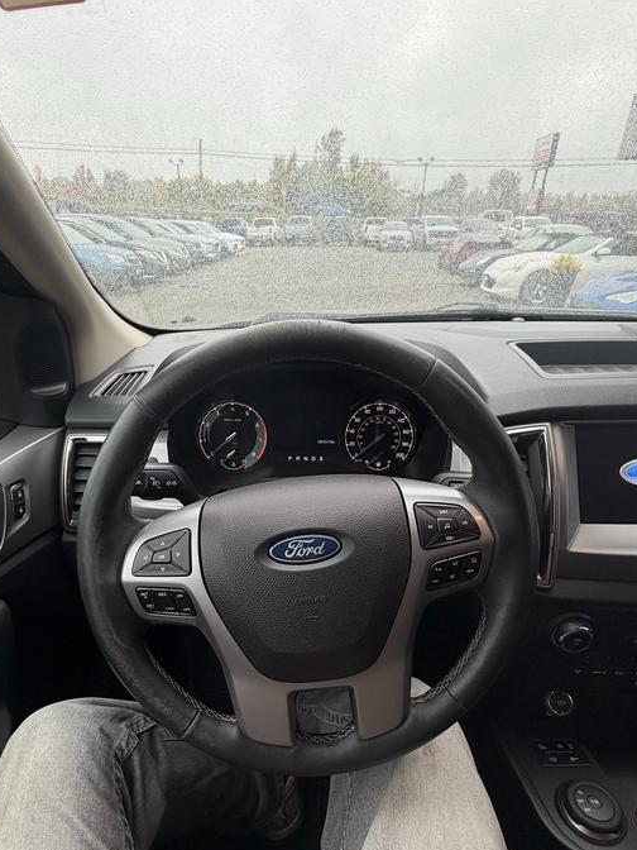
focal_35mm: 20
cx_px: 296
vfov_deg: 80.9
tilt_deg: -29.7
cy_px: 505
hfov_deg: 65.9
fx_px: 491
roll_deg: -0.6
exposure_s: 1/121
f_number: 2.2
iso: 100
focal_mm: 2.22
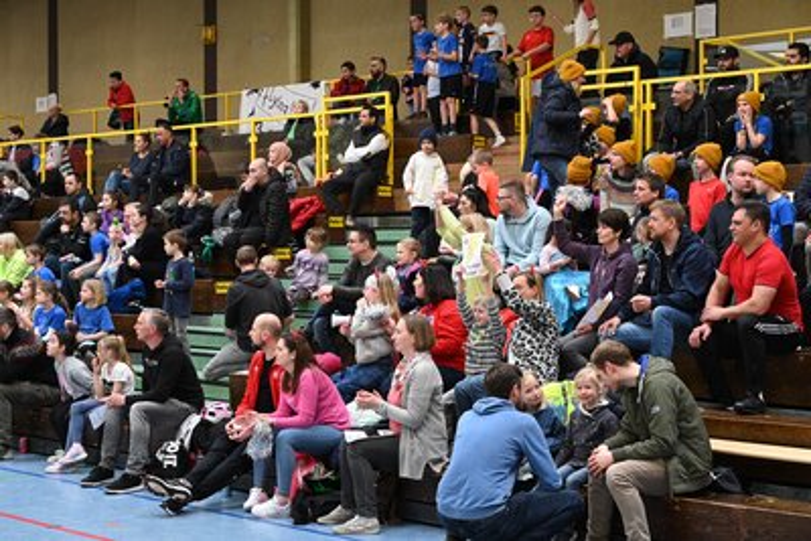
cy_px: 270
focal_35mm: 57
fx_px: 1284
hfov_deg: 35.0
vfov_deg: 23.8
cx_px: 406
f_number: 5
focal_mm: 57
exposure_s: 1/200
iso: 2000
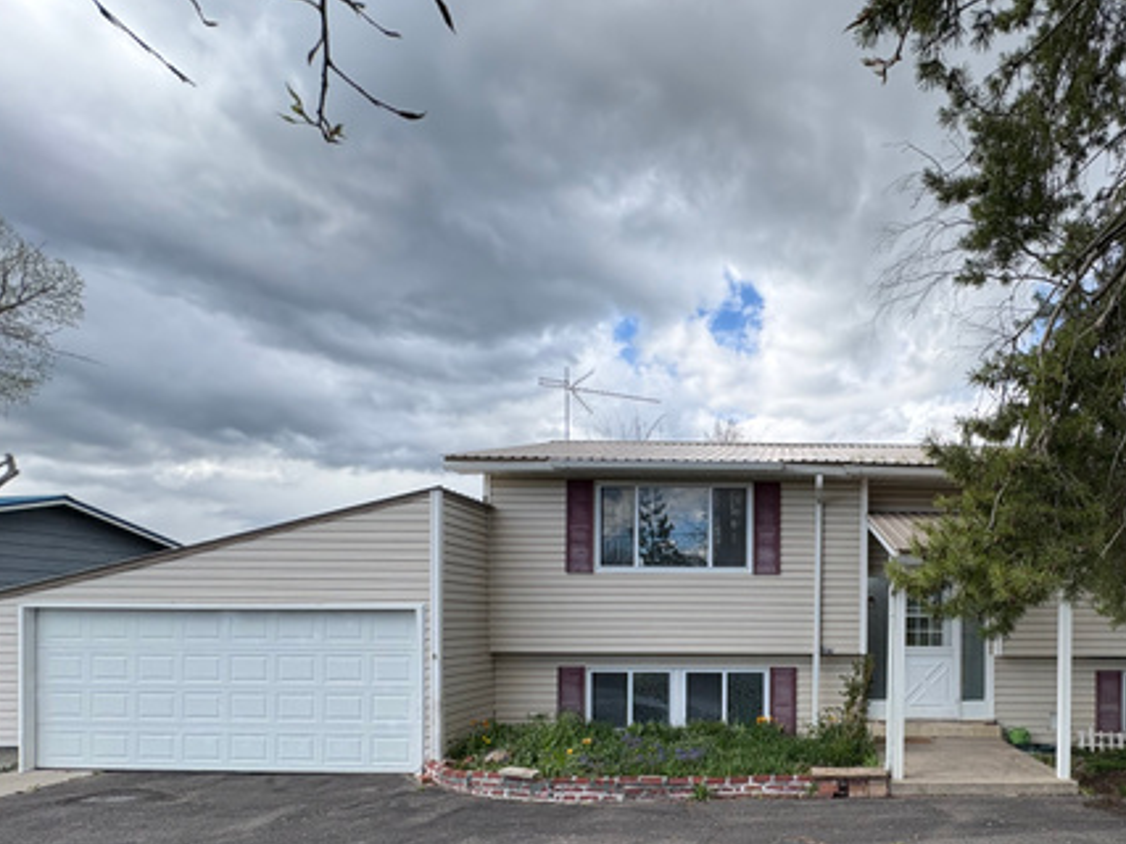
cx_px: 804
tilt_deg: +0.6
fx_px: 683
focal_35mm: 21
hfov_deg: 74.9
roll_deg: -0.2
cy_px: 617
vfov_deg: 60.5
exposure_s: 1/956
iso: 64
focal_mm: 2.22
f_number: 2.2
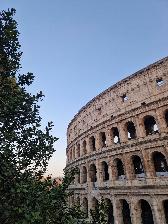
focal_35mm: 23
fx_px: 149
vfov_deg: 73.9
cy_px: 112
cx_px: 84
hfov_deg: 58.9
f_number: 1.8
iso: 50
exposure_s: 1/180
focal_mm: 5.4
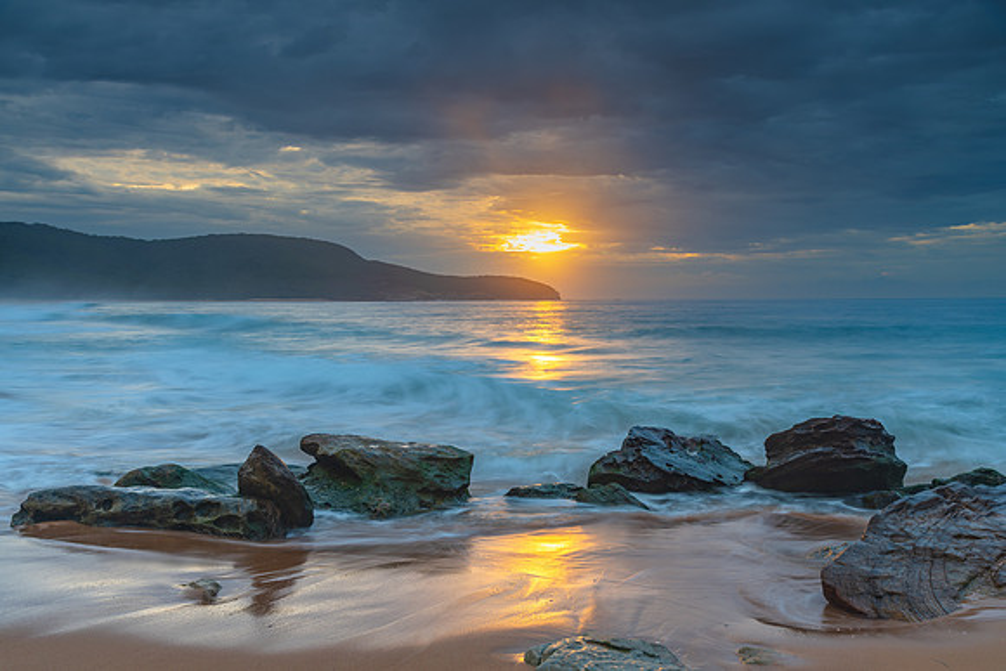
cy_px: 336
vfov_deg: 35.1
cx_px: 503
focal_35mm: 38
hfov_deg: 50.7
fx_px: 1062
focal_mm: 38
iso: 31
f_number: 9
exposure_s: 1
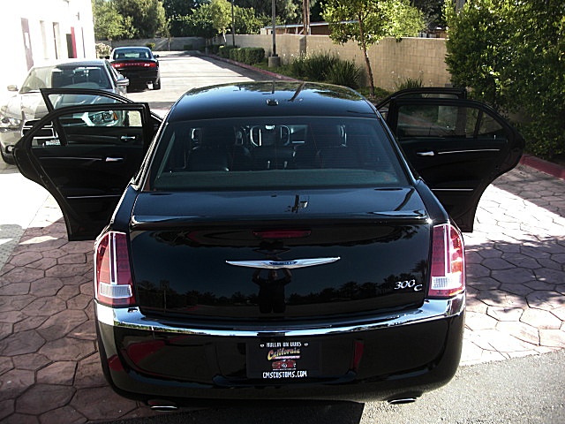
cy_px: 212
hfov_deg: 51.4
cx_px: 282
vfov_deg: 39.7
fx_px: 588
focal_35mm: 36
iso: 50
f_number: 2.8
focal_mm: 6.3
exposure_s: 1/200
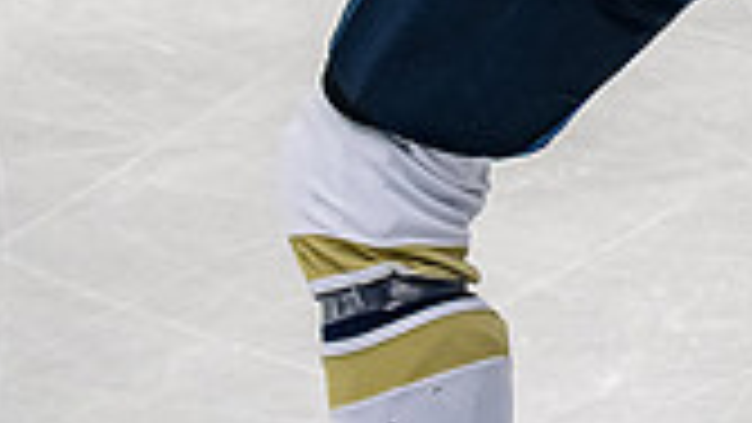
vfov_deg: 3.2
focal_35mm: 382
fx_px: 7618
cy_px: -376
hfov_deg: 5.6
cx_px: 964
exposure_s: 1/800
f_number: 3.2
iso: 1600
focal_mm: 70
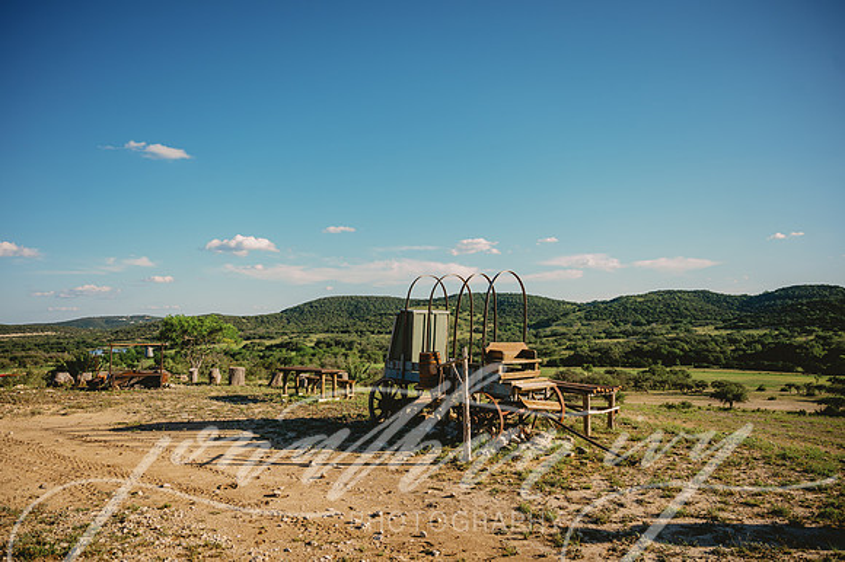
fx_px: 563
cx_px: 422
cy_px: 281
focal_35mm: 24
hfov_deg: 73.8
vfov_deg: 53.1
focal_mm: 24
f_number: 2.8
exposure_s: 1/1600
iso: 50
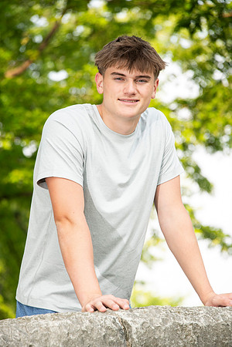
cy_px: 174
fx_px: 2223
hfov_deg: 6.0
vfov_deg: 9.0
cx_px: 116
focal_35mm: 230
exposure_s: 1/160
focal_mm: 230
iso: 320
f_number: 7.1
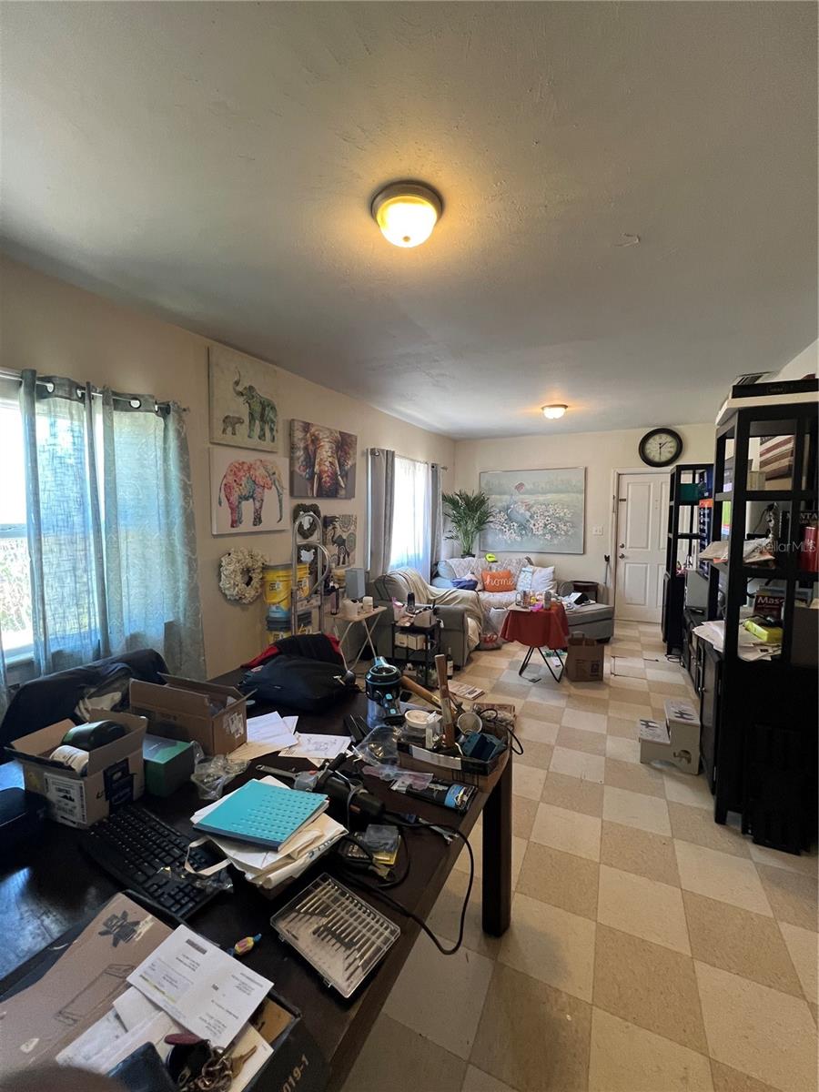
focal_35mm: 13
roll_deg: -0.9
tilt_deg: -5.0
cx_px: 410
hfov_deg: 89.9
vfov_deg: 106.2
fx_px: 410
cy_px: 546
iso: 250
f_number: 1.8
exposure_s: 1/60
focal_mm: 1.57
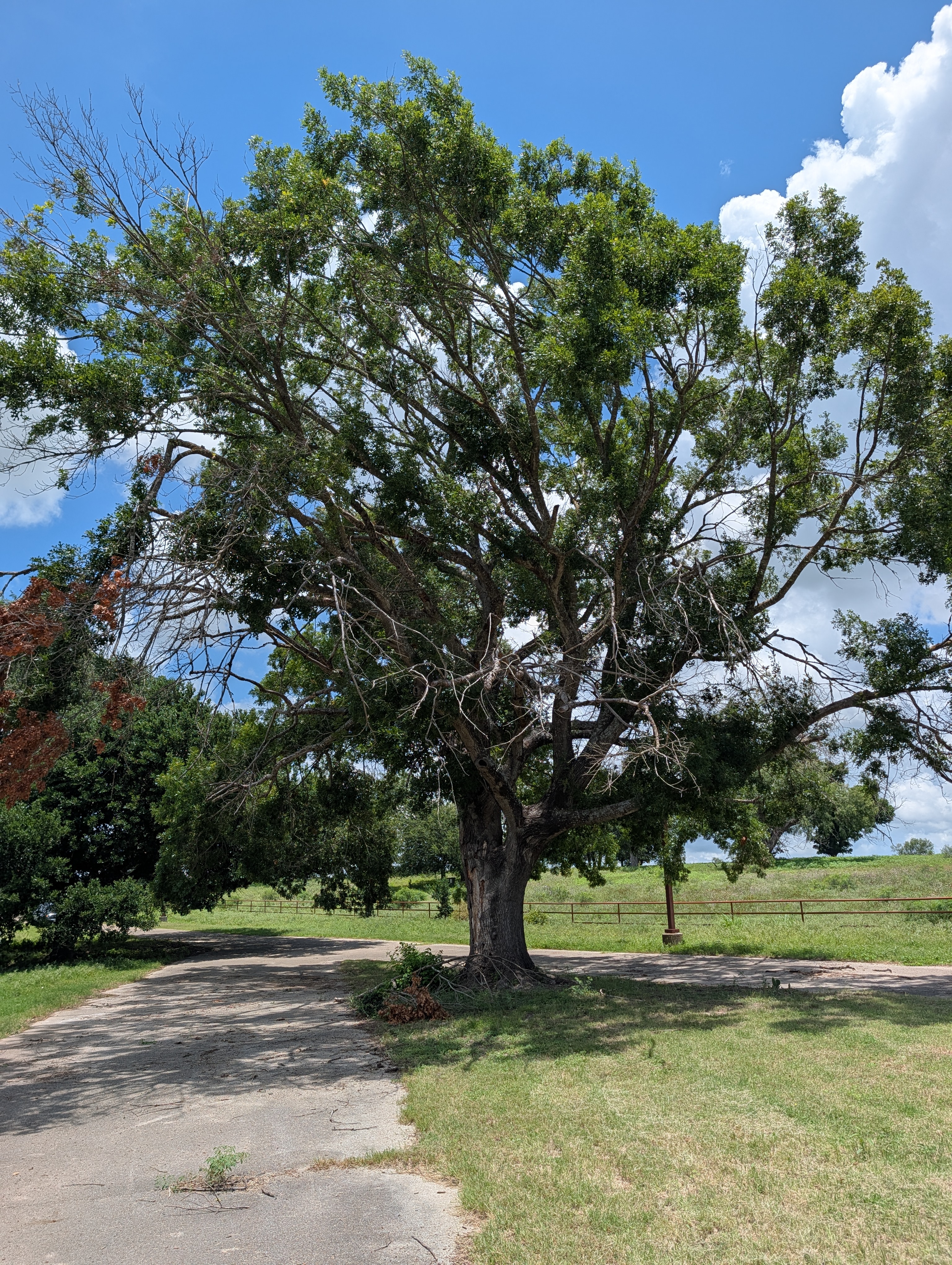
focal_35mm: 24
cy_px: 632
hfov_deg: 56.9
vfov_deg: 71.5
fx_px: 878
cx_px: 476
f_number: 1.68
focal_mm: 6.9
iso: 20
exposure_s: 1/1294
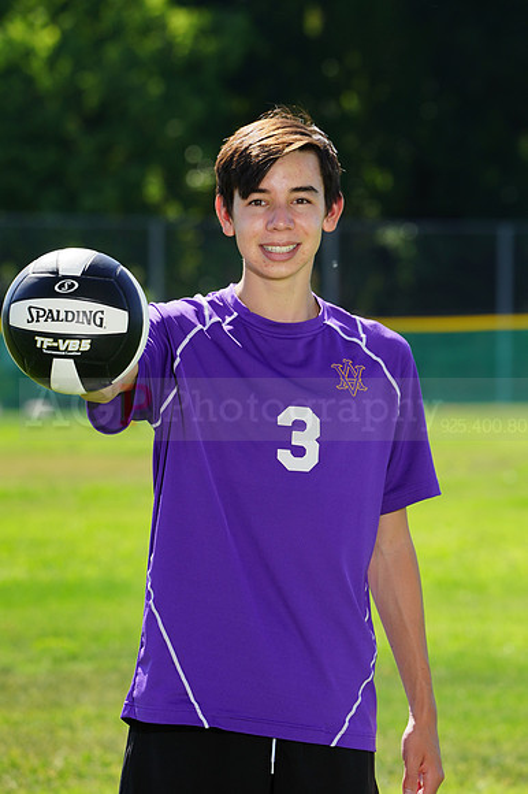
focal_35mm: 300
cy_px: 397
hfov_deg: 4.6
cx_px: 264
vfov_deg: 6.9
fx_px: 6607
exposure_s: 1/200
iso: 200
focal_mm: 300
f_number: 11
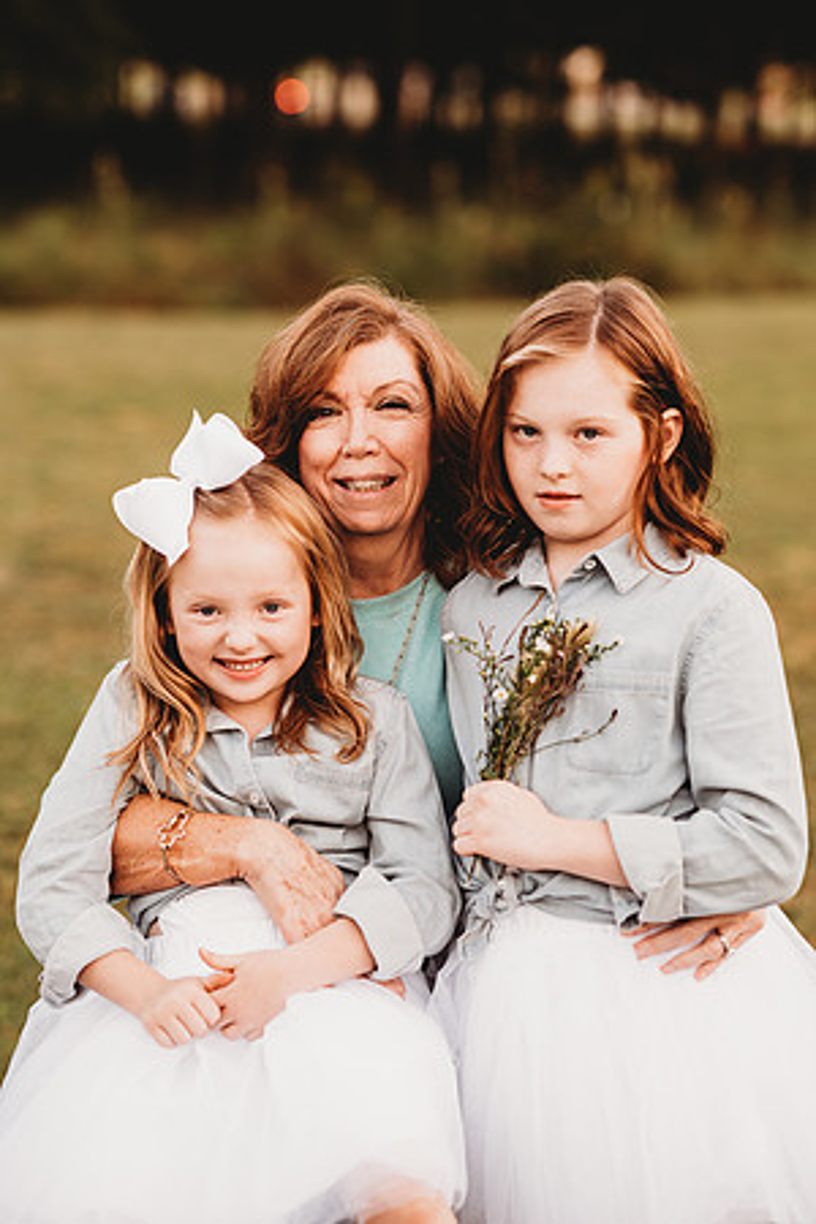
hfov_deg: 16.1
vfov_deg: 23.9
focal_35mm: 85
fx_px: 2890
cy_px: 612
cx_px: 408
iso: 125
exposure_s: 1/125
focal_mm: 85
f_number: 2.2
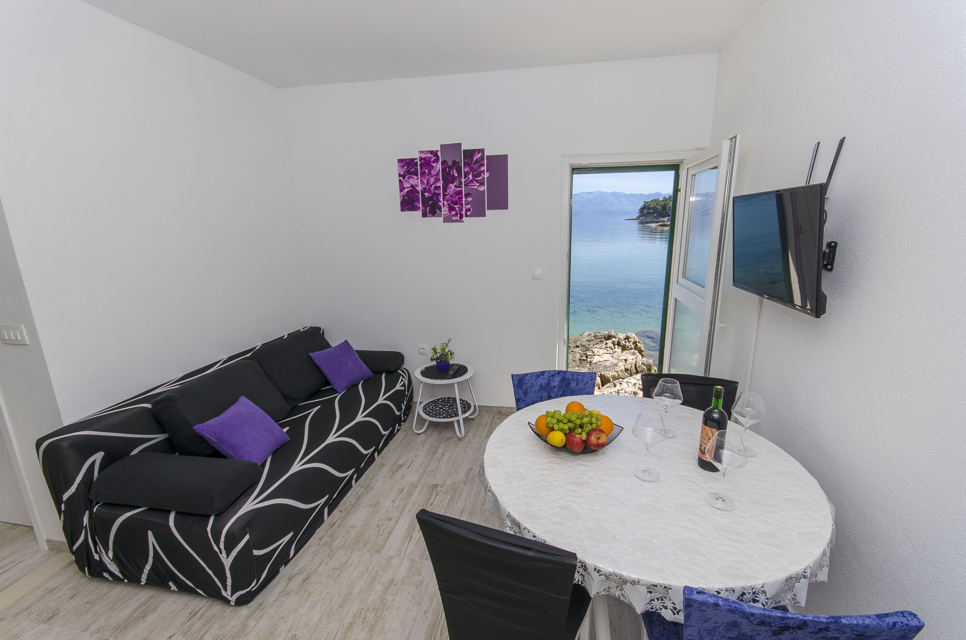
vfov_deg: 77.1
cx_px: 483
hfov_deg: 100.5
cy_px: 320
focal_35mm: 15
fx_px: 402
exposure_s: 1/200
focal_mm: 10
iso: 100
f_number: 9
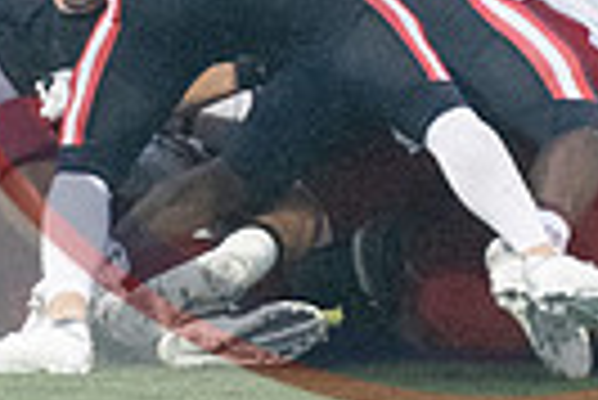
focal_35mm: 1309
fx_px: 21767
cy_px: -70
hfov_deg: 1.6
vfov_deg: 1.1
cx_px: 481
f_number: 3.2
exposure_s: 1/2000
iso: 12800
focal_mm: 200
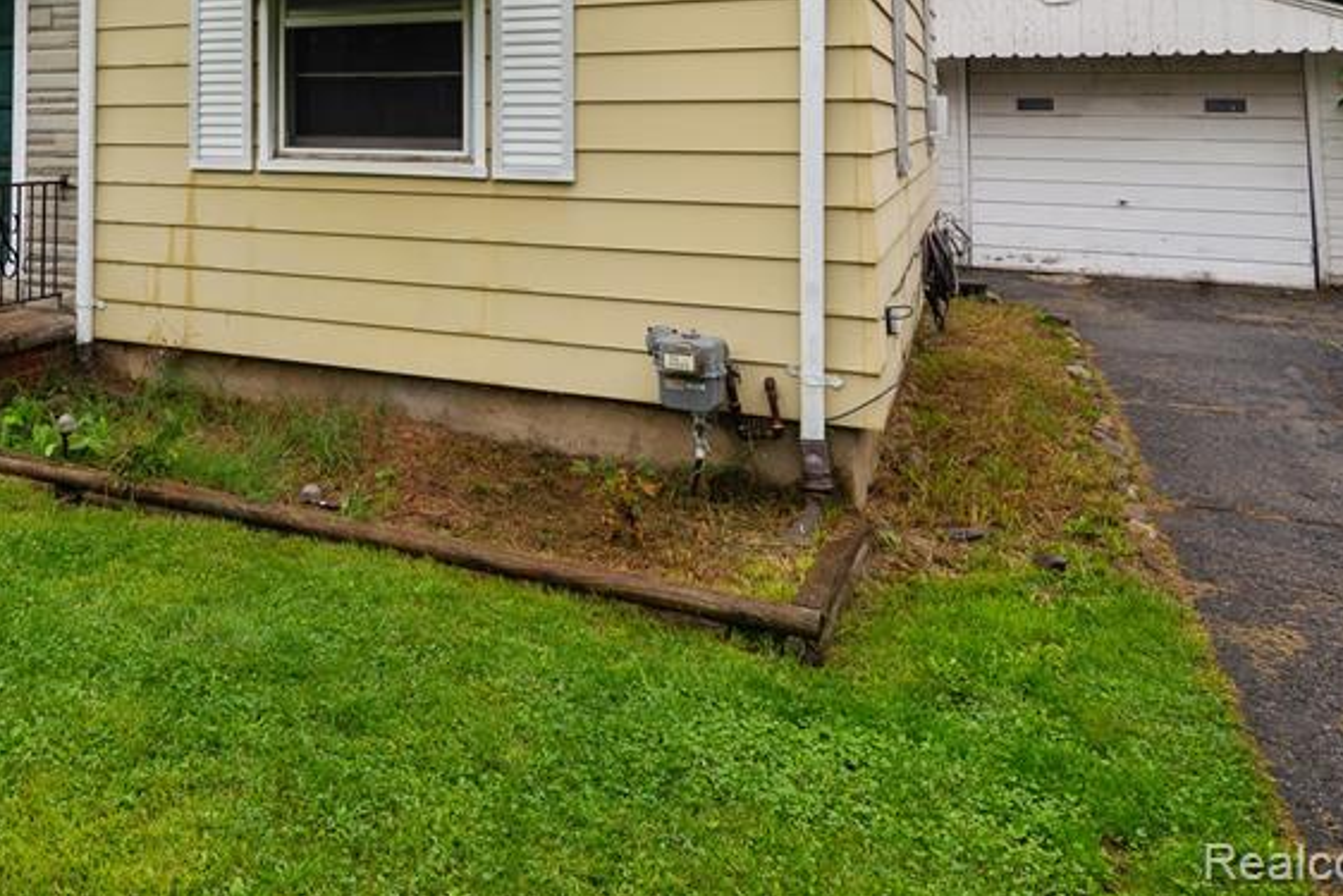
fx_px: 1157
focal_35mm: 31
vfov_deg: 39.2
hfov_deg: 55.0
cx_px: 222
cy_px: 85
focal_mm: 17
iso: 320
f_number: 9
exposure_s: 1/160
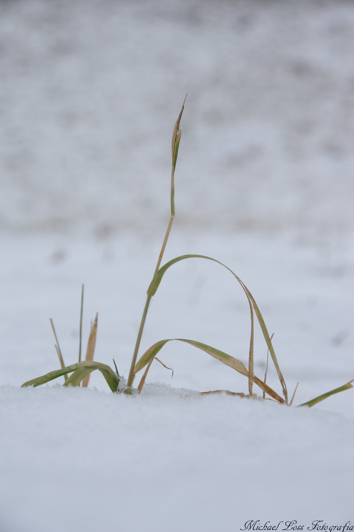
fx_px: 1344
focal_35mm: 91
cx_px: 176
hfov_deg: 15.0
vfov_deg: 22.4
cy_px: 268
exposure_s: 1/2000
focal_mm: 60
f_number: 8
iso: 1600
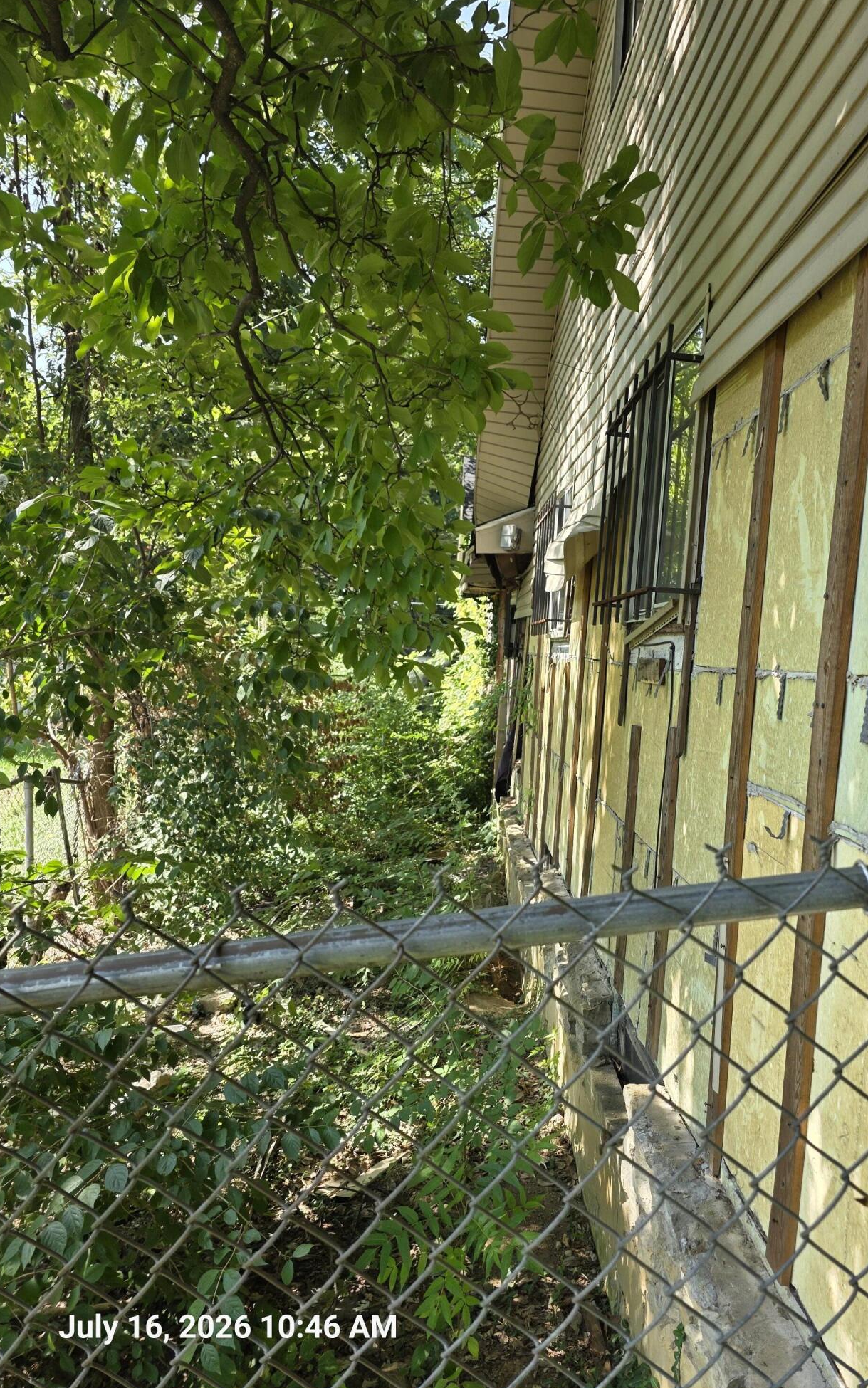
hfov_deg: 49.0
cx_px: 525
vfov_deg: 72.5
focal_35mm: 25
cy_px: 709
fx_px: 946
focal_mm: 6.3
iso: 32
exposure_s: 1/359
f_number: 1.7
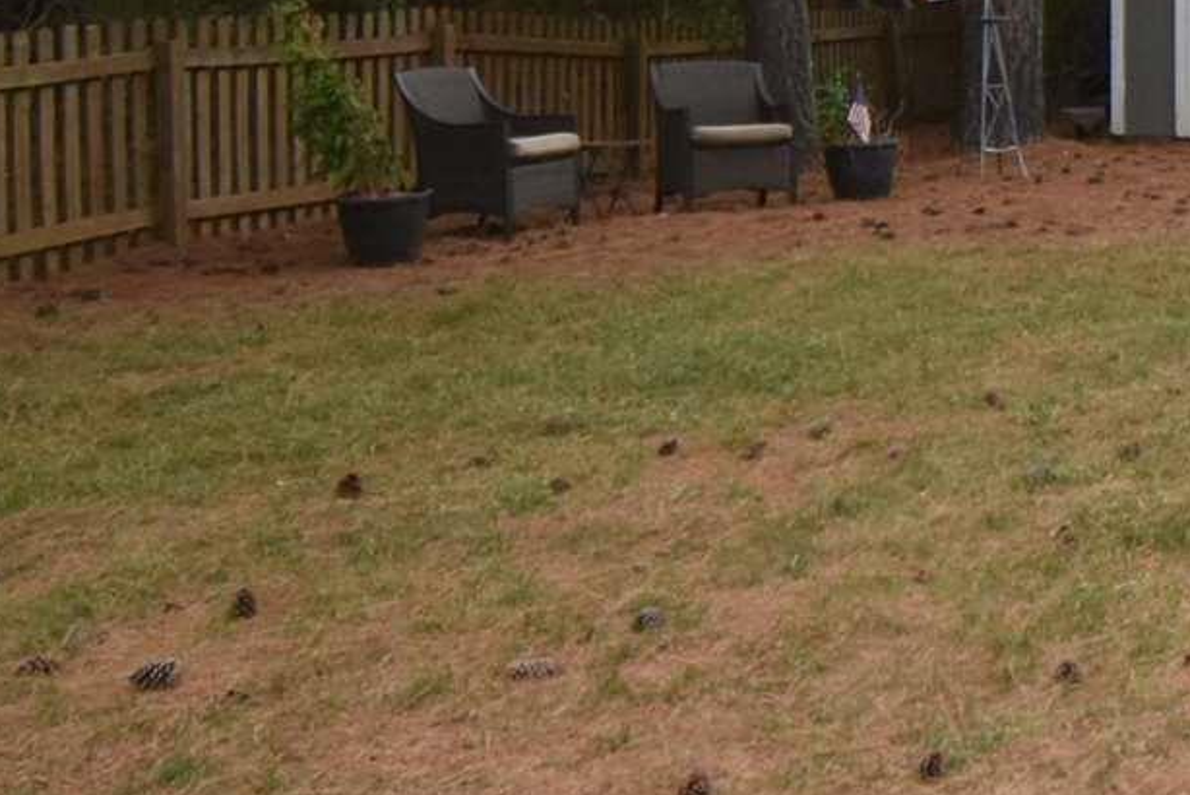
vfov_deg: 17.6
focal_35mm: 75
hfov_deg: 23.2
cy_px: -80
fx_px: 2480
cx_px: 1632
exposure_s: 1/200
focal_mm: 10
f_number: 5
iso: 360
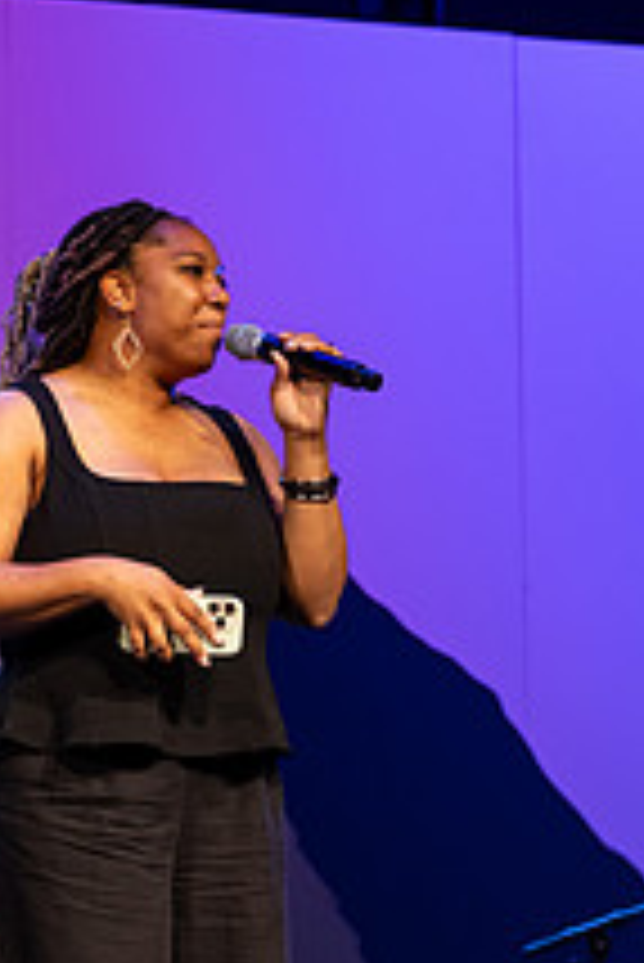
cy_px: 734
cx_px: 171
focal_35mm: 275
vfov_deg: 7.5
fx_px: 7367
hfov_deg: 5.0
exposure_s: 1/125
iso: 640
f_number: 2.8
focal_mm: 87.1
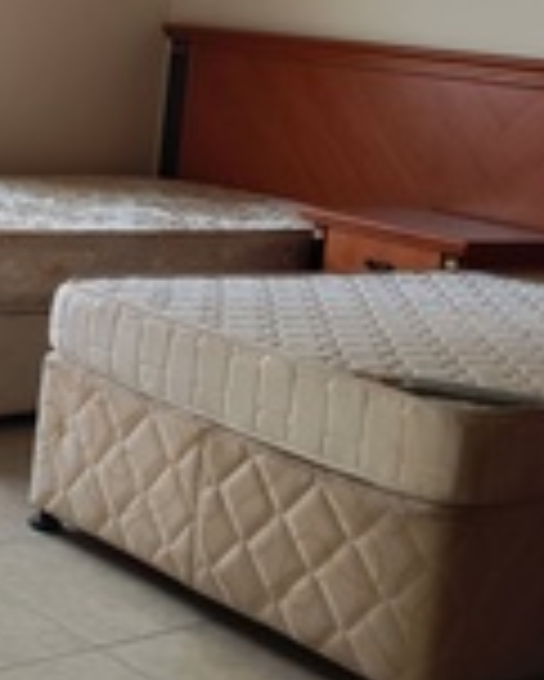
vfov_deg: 25.0
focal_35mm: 74
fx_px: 1488
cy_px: 83
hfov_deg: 19.6
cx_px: -88
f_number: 1.7
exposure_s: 1/50
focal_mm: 4.7
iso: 366
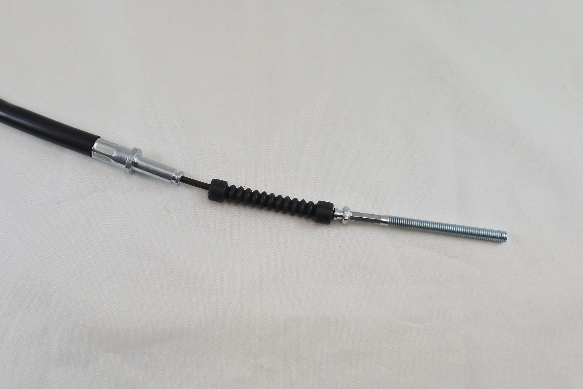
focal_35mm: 32
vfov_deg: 41.1
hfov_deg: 58.7
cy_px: 194
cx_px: 292
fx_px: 518
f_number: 3.8
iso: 400
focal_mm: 12.1
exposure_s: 1/250
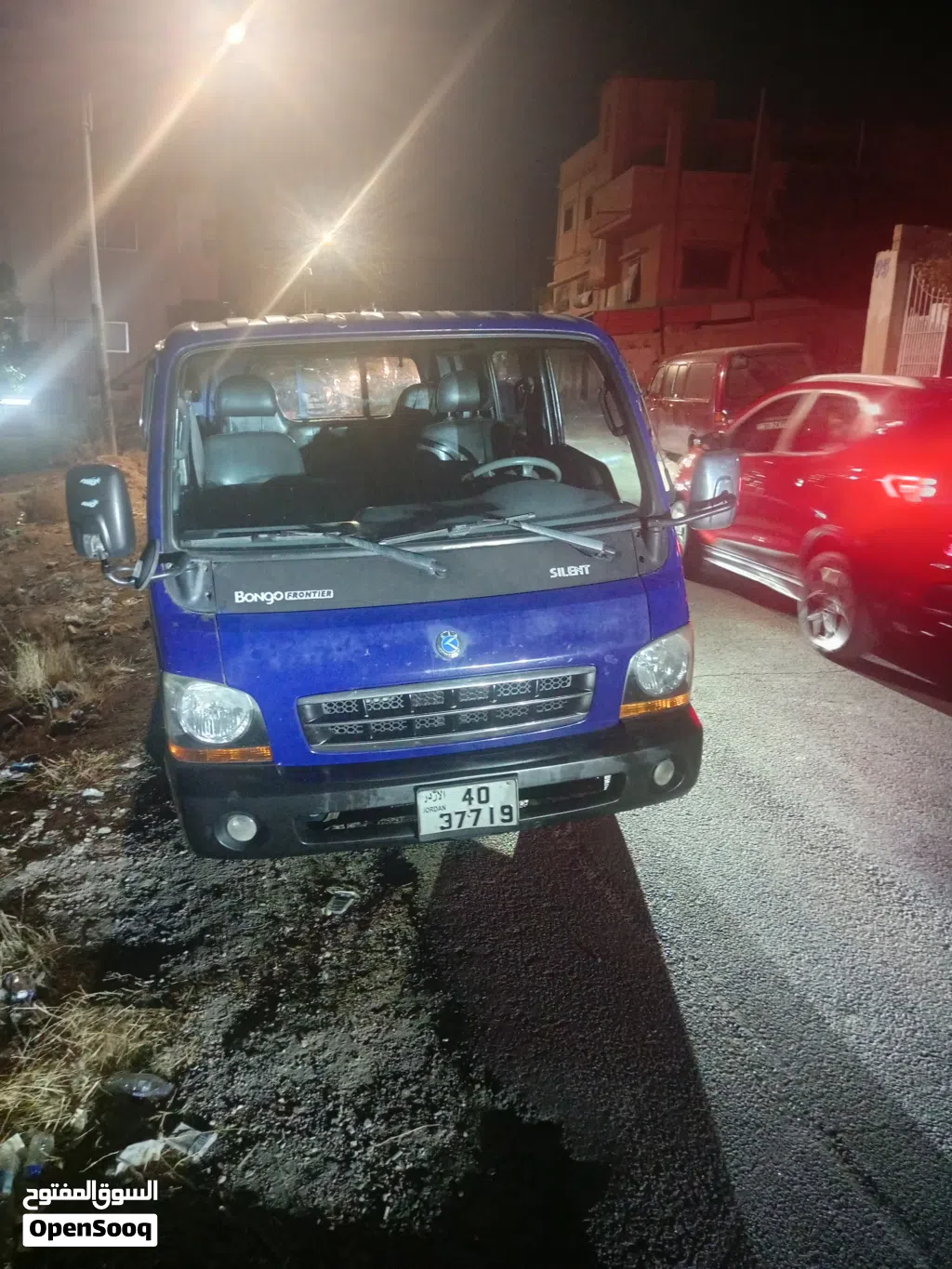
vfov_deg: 65.3
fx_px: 990
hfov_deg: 51.4
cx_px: 476
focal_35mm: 27
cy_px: 634
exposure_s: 1/16.7
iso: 2353
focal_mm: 4.11
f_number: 1.6
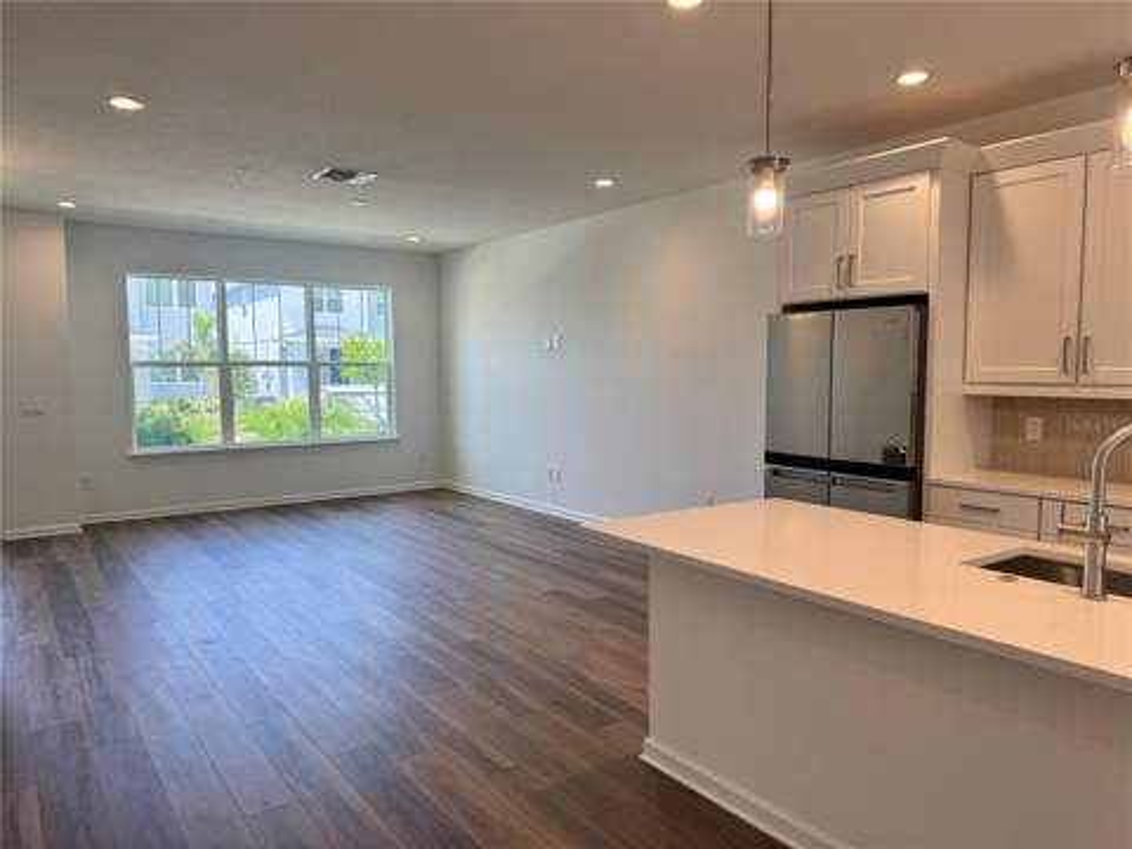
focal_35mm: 24
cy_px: 424
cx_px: 566
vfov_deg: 56.8
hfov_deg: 71.6
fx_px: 785
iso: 80
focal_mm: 6.76
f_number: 1.78
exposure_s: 1/182
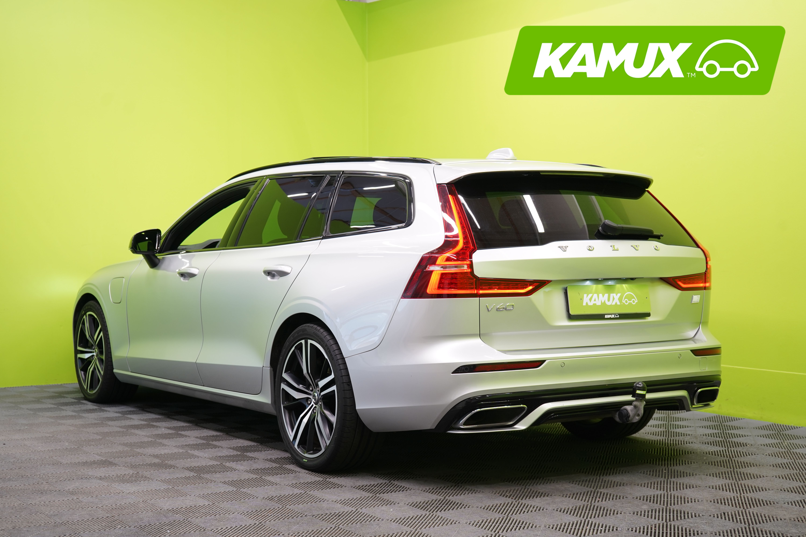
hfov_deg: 37.5
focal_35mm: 53
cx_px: 403
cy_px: 268
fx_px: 1187
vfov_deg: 25.5
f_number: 5
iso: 400
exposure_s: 1/25
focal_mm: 53
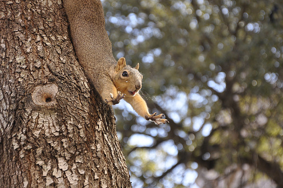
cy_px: 93
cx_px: 136
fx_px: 923
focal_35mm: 118
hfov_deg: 17.4
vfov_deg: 11.6
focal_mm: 75
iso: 400
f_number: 5.3
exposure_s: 1/60
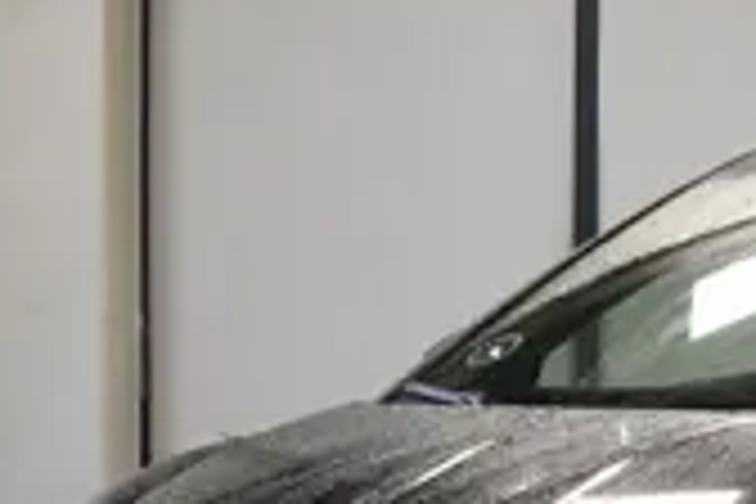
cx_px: 1089
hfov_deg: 9.6
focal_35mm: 210
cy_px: 450
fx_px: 4410
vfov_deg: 6.5
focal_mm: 49
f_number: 4.5
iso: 2500
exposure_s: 1/160
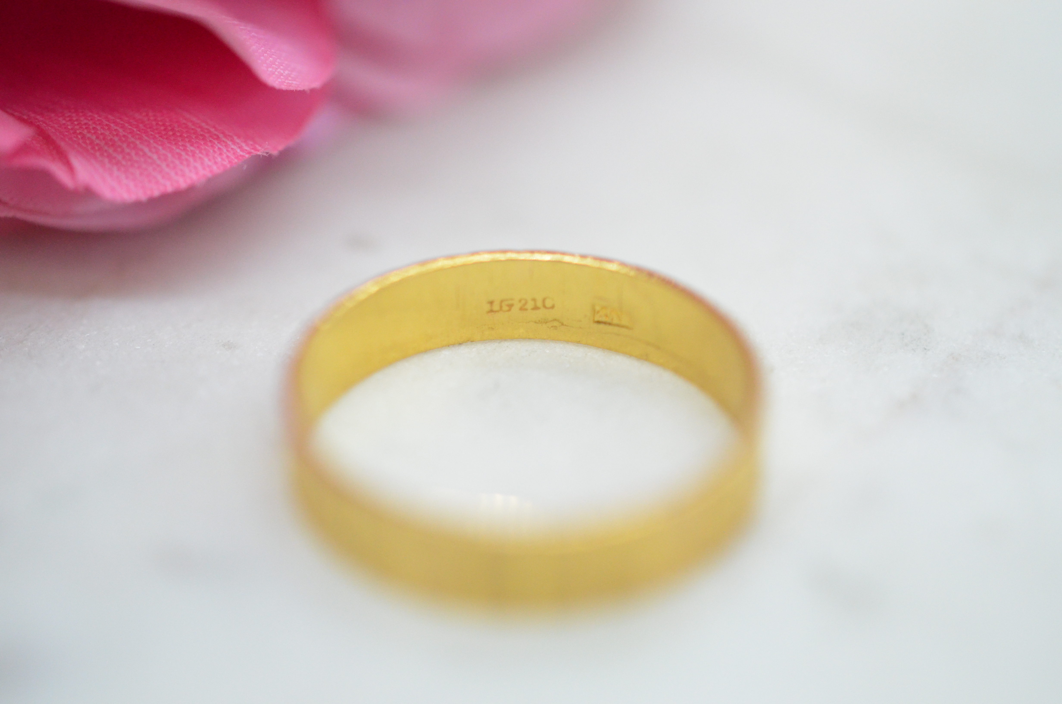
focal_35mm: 60
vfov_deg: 22.5
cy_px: 352
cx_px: 531
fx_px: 1766
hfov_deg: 33.5
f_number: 4
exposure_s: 1/1600
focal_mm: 40
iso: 3200
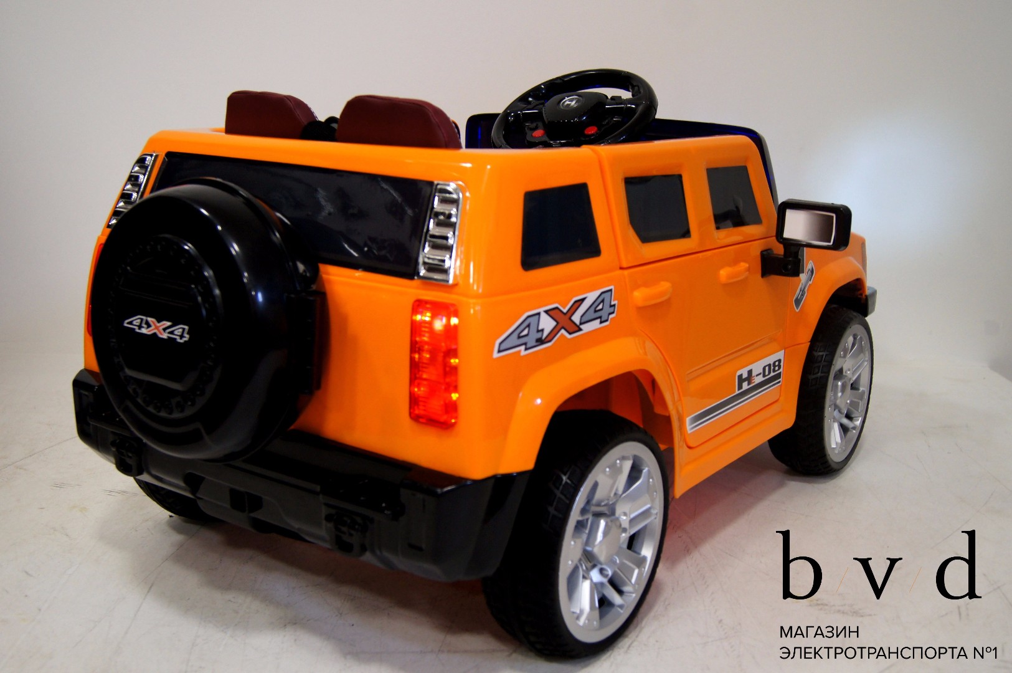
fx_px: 1095
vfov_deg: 34.1
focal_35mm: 39
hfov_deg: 49.6
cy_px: 336
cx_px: 506
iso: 640
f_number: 4
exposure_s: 1/40
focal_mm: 26
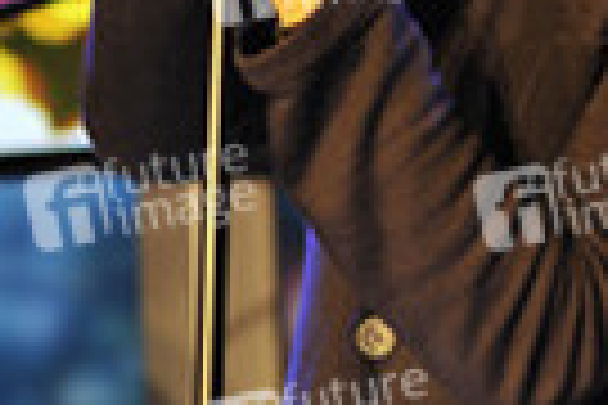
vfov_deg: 8.1
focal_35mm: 167
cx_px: 649
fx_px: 2820
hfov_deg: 12.1
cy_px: -140
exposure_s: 1/160
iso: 800
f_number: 3.2
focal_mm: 50
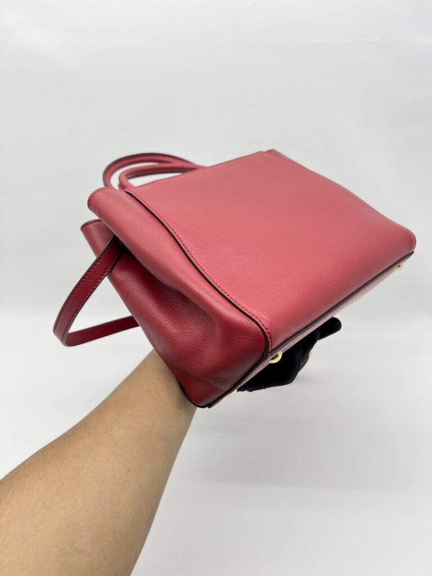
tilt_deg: -28.9
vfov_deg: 67.3
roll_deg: -1.2
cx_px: 216
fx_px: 433
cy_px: 288
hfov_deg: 53.1
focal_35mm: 26
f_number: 1.5
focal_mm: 5.7
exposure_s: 1/100
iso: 40
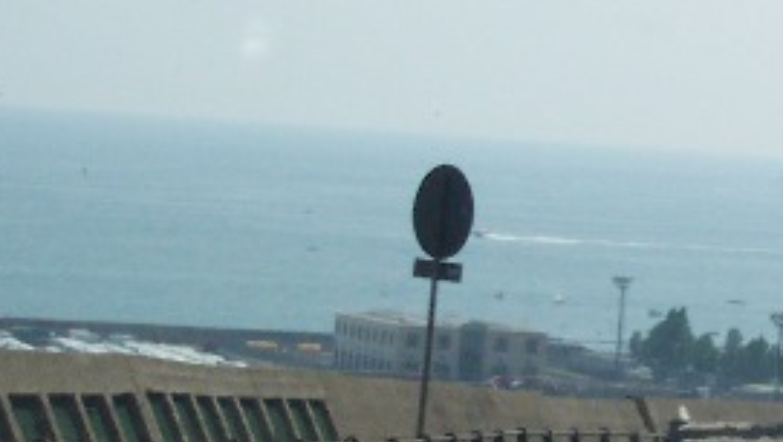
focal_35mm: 286
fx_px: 5943
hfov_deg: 7.4
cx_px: 1138
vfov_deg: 4.3
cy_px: 64
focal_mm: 18.7
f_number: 6.7
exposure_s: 1/350
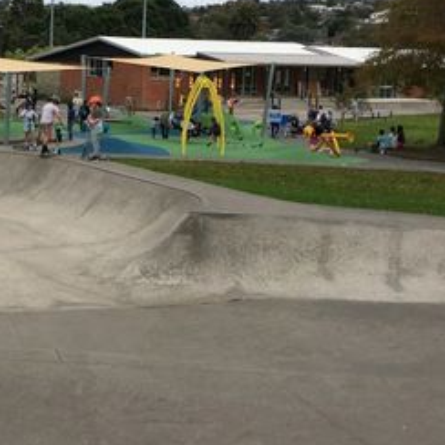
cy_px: 190
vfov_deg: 27.3
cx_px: 16
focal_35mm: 63
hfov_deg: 26.1
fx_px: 916
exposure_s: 1/1350
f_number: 2.2
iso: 25
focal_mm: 4.15
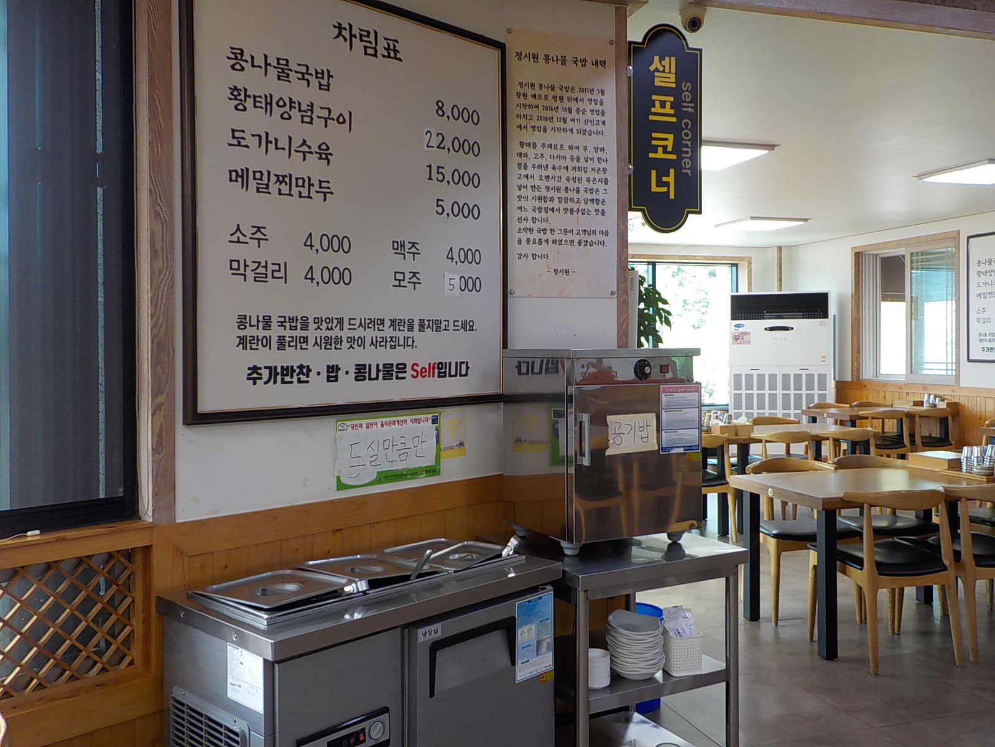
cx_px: 498
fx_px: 862
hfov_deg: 60.0
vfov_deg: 46.8
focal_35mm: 30
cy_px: 374
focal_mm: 4.1
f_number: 3.3
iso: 125
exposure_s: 1/30
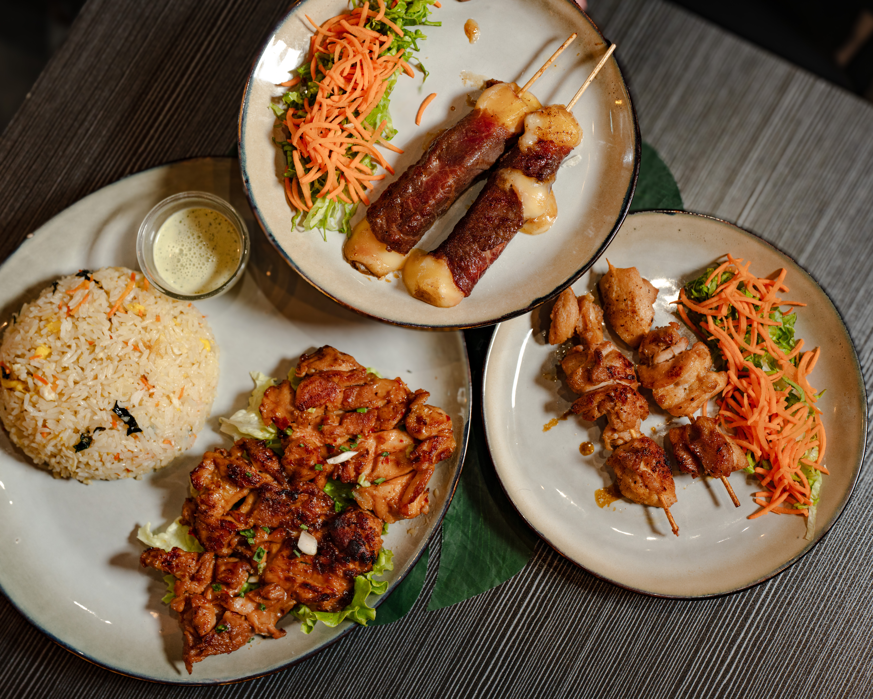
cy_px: 350
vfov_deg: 29.9
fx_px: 1309
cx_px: 436
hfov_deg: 36.9
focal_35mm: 51
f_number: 4.5
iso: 250
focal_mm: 45
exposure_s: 1/80
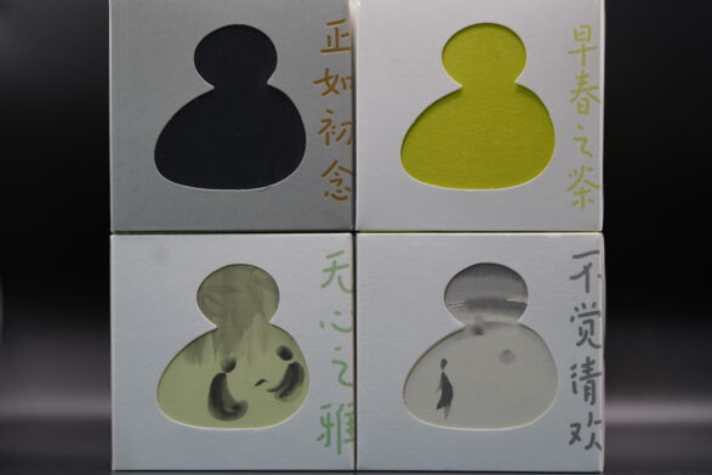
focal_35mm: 92
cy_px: 234
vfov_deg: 14.9
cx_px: 354
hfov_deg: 22.1
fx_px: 1819
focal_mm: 90
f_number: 2.8
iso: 320
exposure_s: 1/100
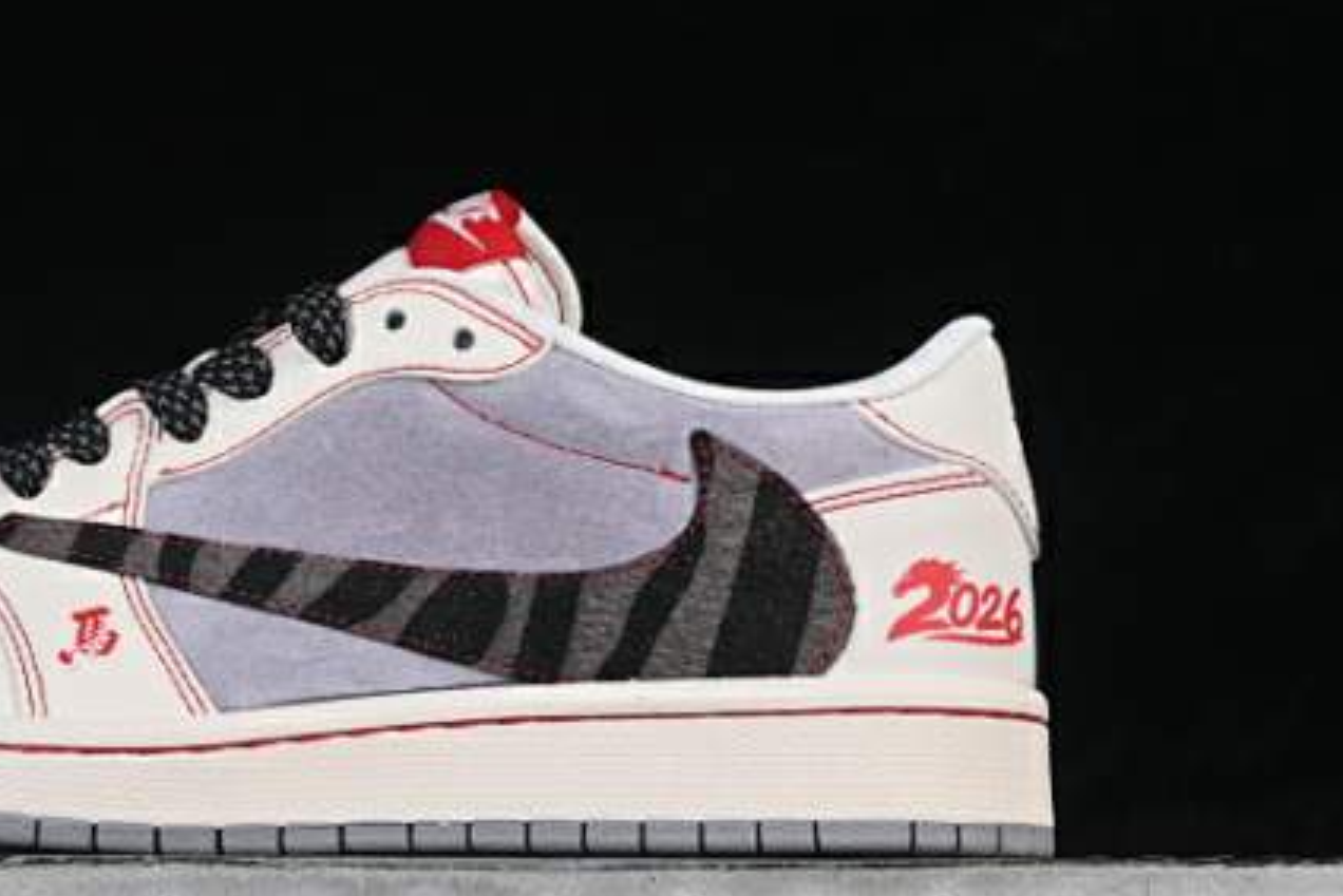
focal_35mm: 129
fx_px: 4814
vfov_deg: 10.6
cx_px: 291
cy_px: 380
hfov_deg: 15.8
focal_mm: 50
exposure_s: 1/80
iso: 160
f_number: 8
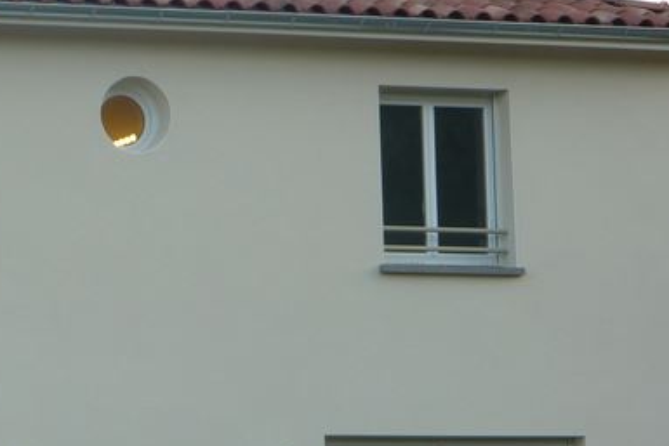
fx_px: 3997
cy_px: 314
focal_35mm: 215
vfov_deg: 6.4
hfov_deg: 9.5
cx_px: 2
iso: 80
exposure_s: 1/60
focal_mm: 13.7
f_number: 4.2
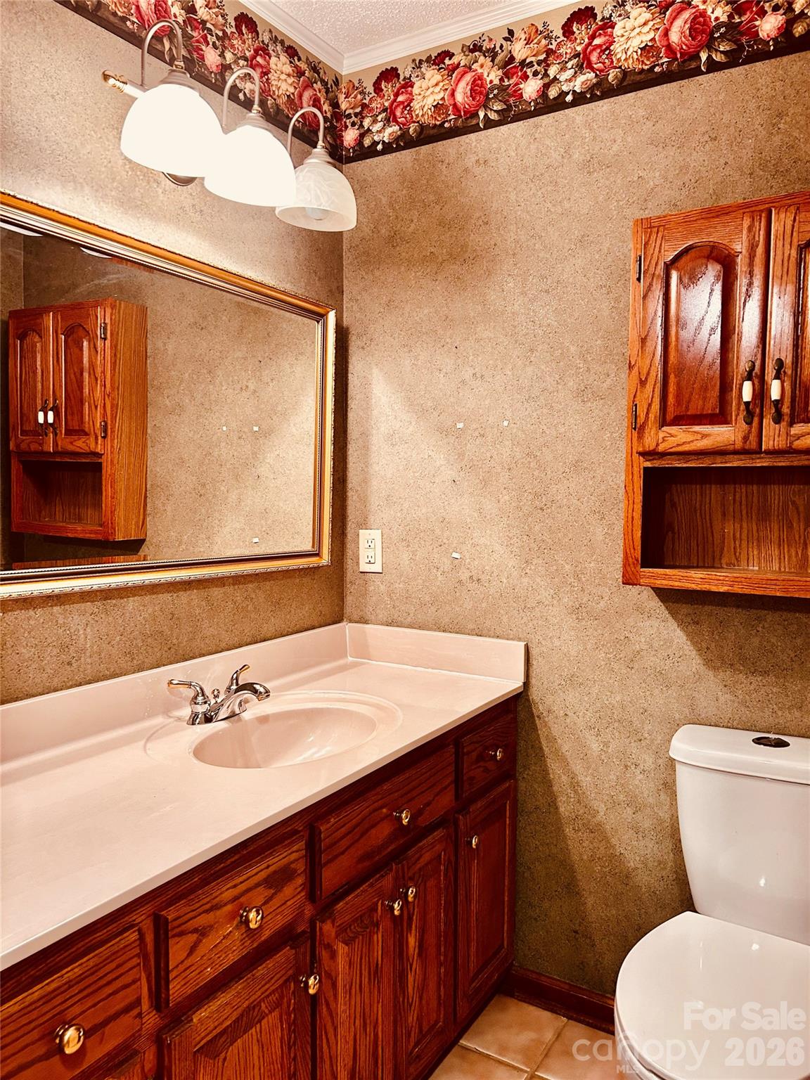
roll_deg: +0.3
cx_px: 405
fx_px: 811
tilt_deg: -4.2
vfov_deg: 67.3
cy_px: 540
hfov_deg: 53.1
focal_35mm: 26
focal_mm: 5.7
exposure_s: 1/60
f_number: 1.5
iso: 200
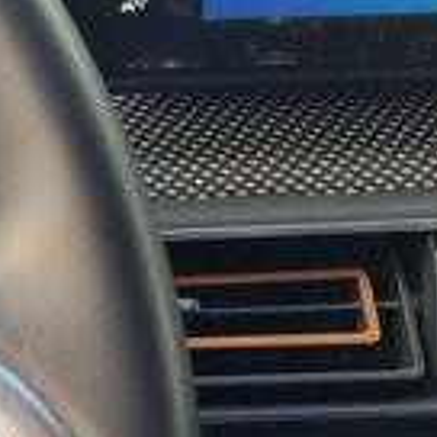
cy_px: 159
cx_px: -476
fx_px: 1571
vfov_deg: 15.8
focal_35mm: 110
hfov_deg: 13.3
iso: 160
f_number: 1.8
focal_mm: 5.4
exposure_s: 1/100
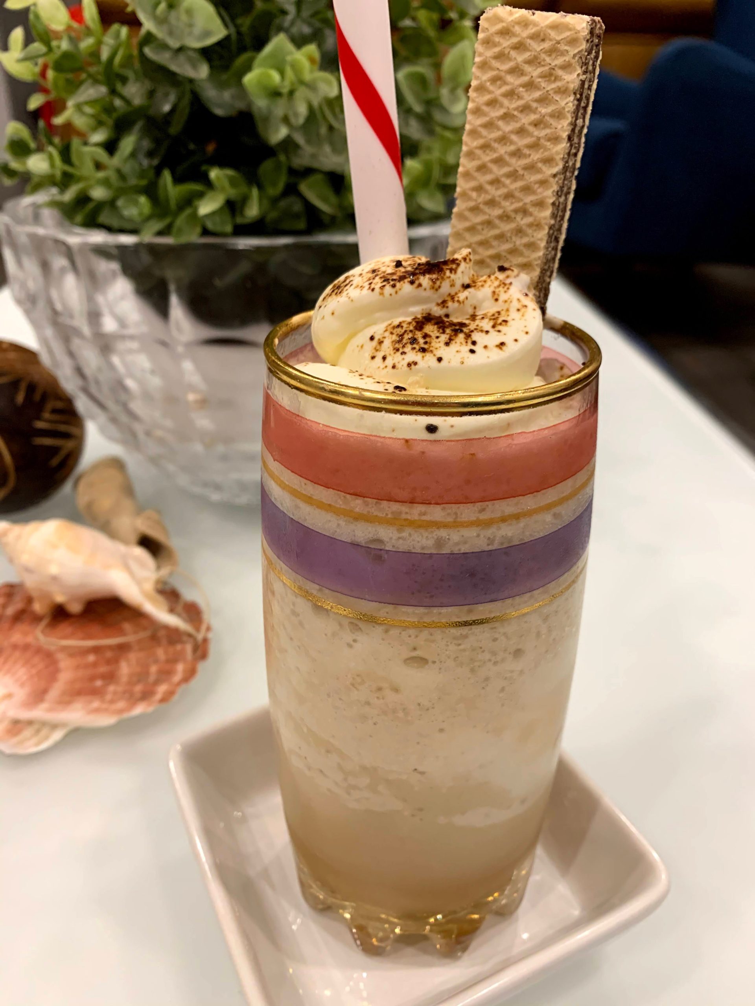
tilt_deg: -27.9
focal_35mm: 26
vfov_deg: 67.3
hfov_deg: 53.1
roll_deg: -0.8
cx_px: 378
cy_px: 503
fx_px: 756
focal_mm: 4.25
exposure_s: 1/60
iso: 160
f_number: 1.8
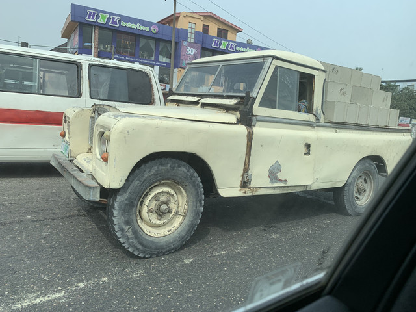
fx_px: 312
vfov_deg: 53.1
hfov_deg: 67.3
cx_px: 208
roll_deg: -0.9
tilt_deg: -11.2
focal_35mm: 26
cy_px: 156
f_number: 1.8
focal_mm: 4.25
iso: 25
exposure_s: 1/1585
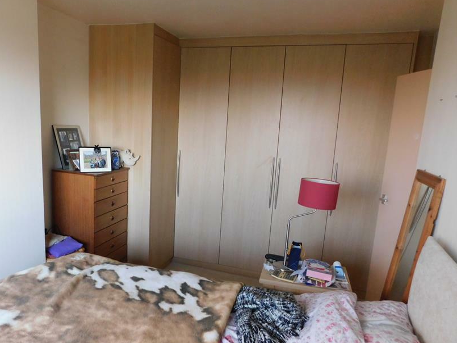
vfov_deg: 53.0
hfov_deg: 67.1
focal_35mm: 26
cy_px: 185
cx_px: 202
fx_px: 343
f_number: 3
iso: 360
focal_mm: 4
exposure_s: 1/30
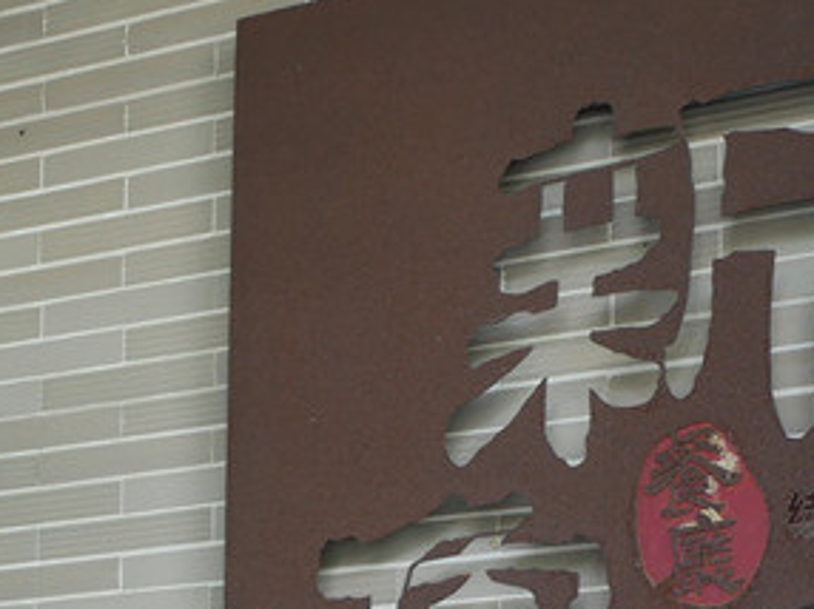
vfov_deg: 13.0
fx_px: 2467
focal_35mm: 105
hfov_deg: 18.4
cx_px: 88
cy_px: 1036
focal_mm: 15
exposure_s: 1/160
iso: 200
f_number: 2
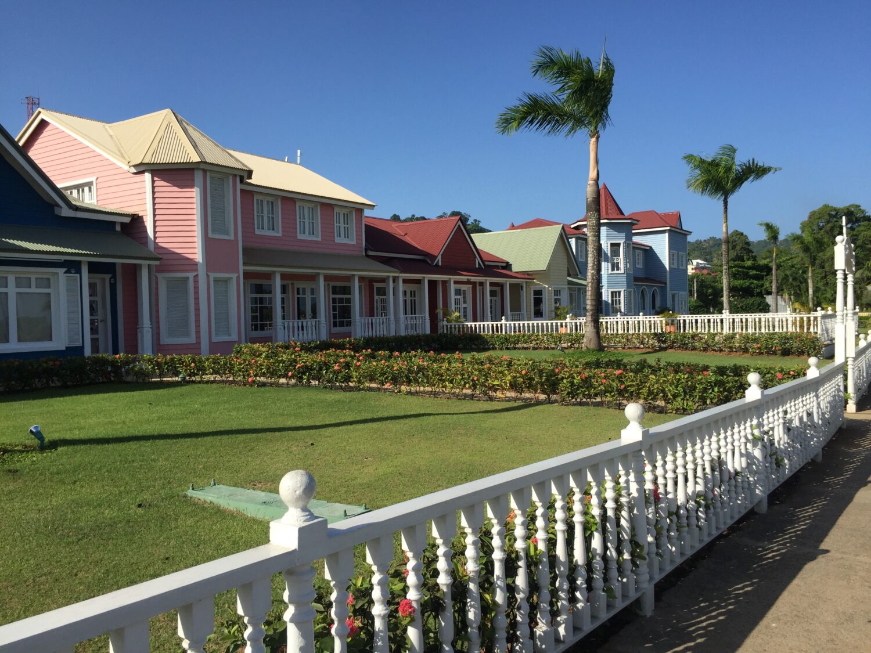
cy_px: 326
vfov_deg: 48.2
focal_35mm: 29
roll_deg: -1.3
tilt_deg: -1.0
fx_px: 730
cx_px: 436
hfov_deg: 61.7
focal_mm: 4.15
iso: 32
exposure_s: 1/2198
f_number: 2.2
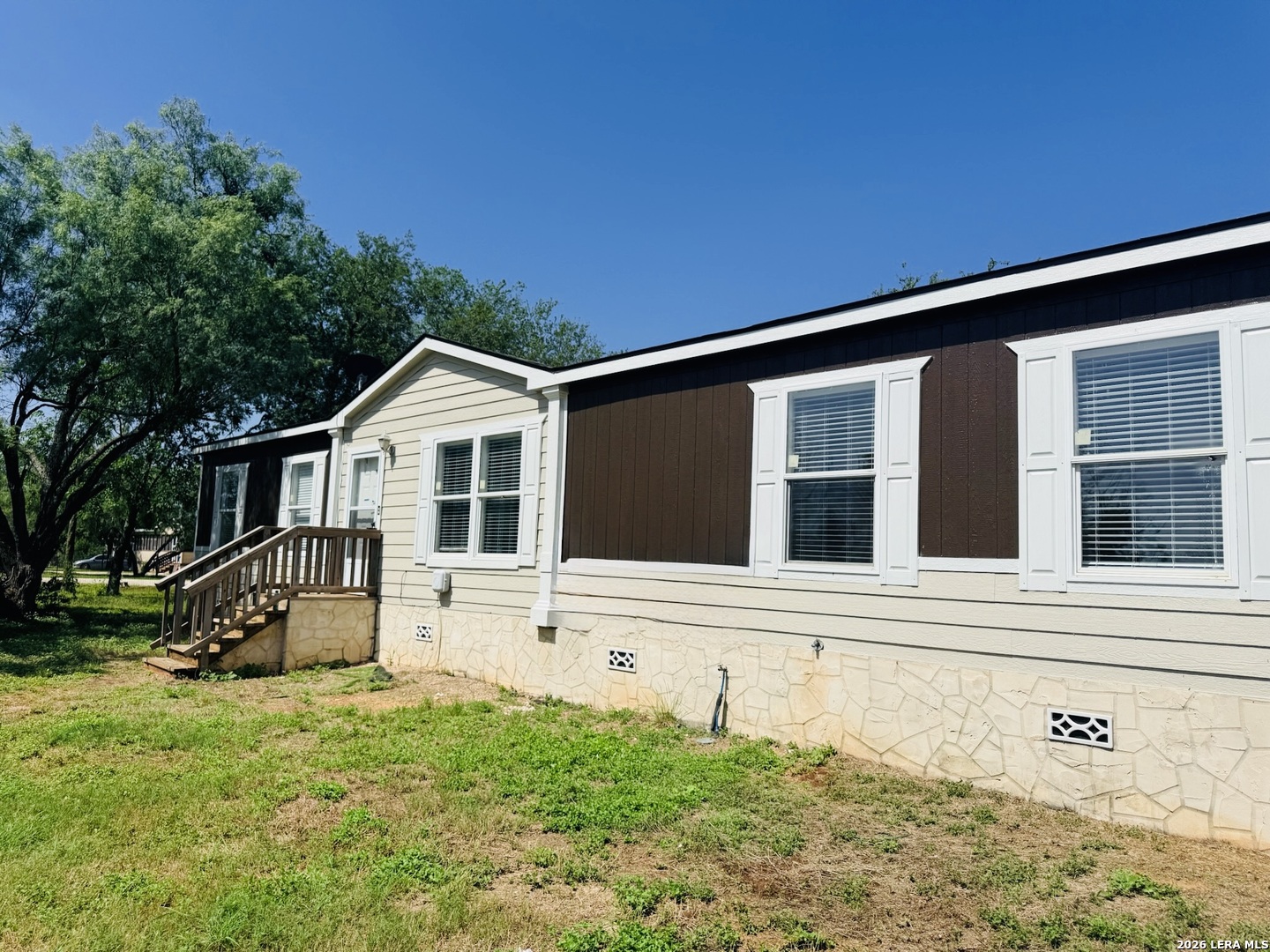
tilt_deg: +6.3
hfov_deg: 71.6
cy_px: 476
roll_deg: -1.4
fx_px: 881
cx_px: 635
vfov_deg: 56.8
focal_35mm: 24
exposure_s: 1/11905
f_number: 1.78
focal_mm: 6.76
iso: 80
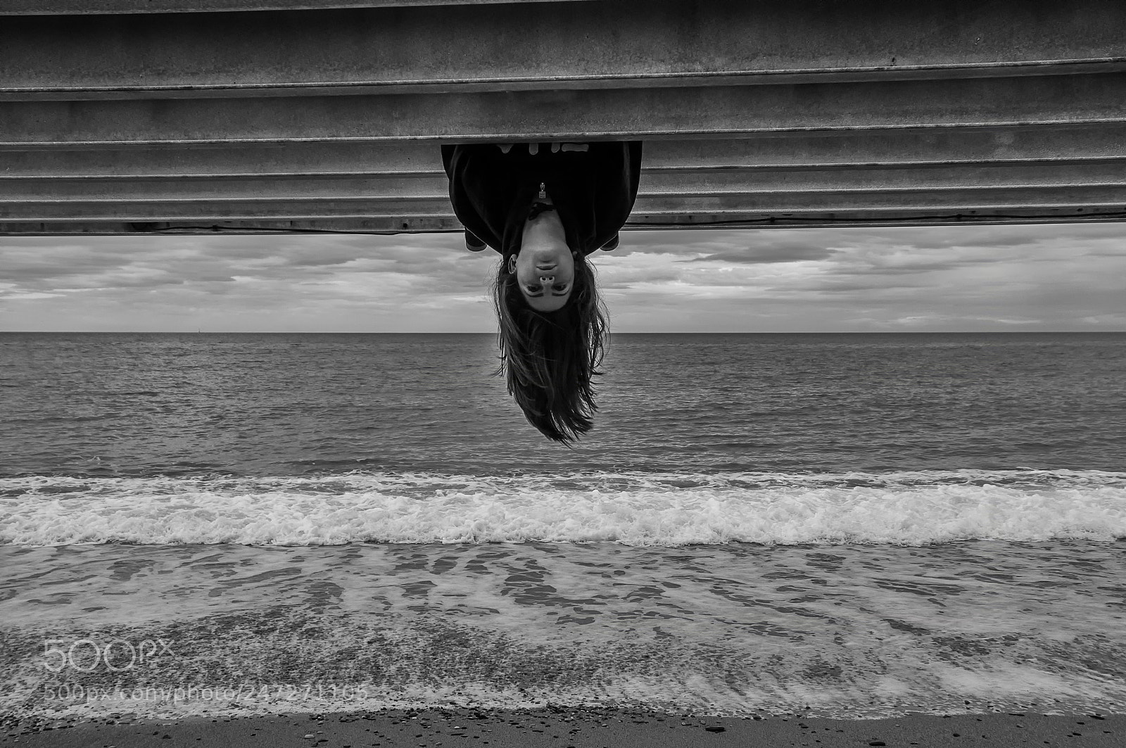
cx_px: 563
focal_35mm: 30
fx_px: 937
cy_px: 374
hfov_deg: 62.0
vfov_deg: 43.5
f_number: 4.5
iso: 100
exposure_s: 1/320
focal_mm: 20
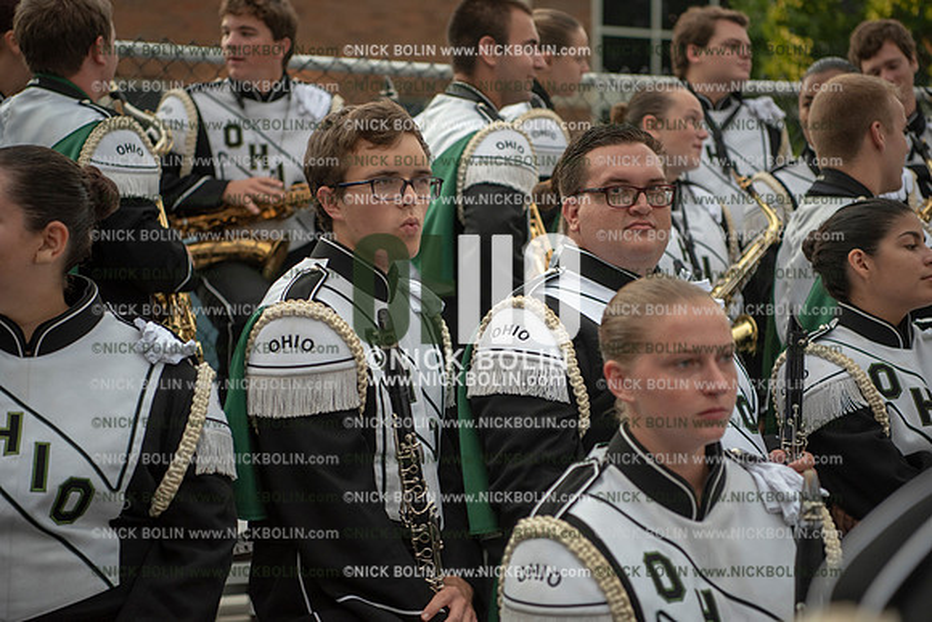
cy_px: 311
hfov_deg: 28.8
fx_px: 1813
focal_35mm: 70
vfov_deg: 19.5
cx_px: 466
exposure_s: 1/1250
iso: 800
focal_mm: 70
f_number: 3.2
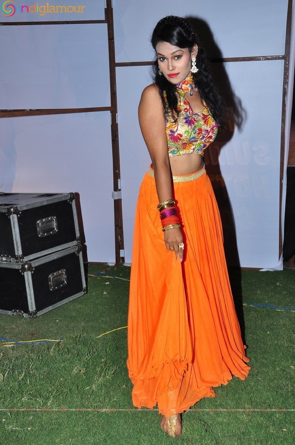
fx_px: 555
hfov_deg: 29.8
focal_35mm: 45
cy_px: 222
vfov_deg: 43.7
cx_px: 148
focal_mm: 30
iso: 400
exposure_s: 1/125
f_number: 10
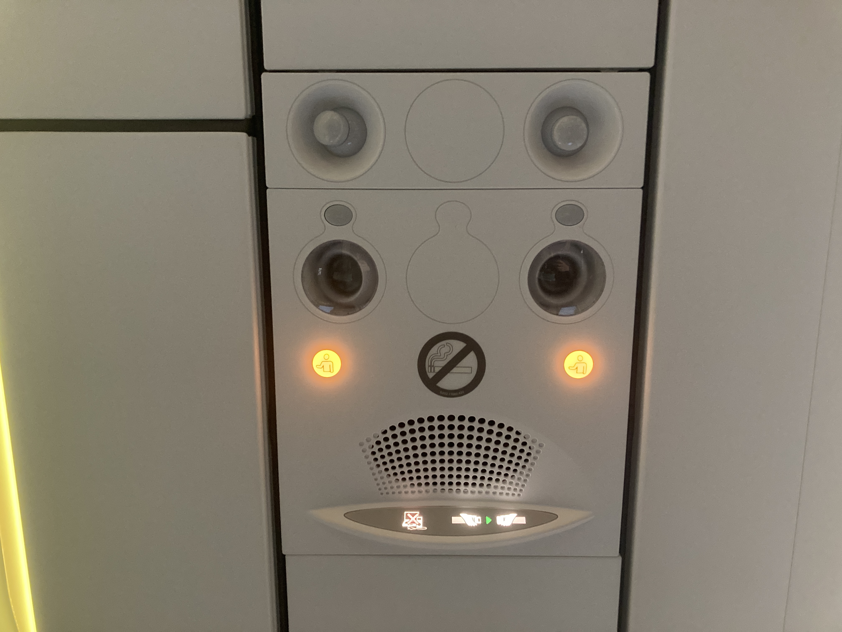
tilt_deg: +78.2
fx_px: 681
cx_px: 421
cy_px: 316
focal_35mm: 28
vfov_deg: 49.7
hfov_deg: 63.4
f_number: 1.8
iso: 500
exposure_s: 1/28
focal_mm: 3.99
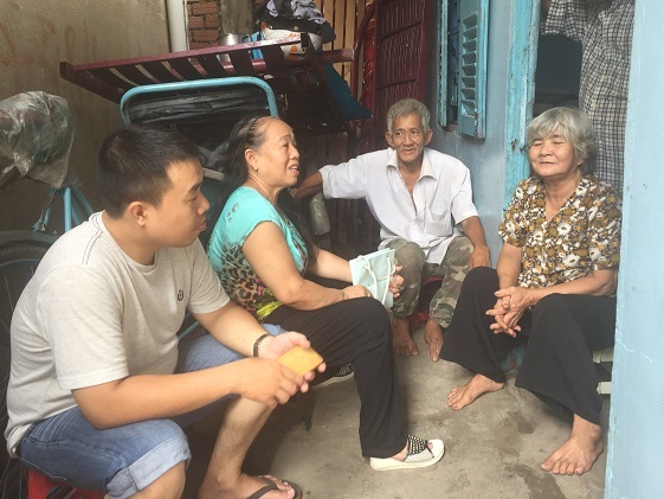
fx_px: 595
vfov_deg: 45.4
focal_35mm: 31
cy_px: 235
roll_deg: -0.5
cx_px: 340
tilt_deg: -13.0
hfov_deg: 58.3
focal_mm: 4.15
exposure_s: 1/33
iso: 32
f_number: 2.2
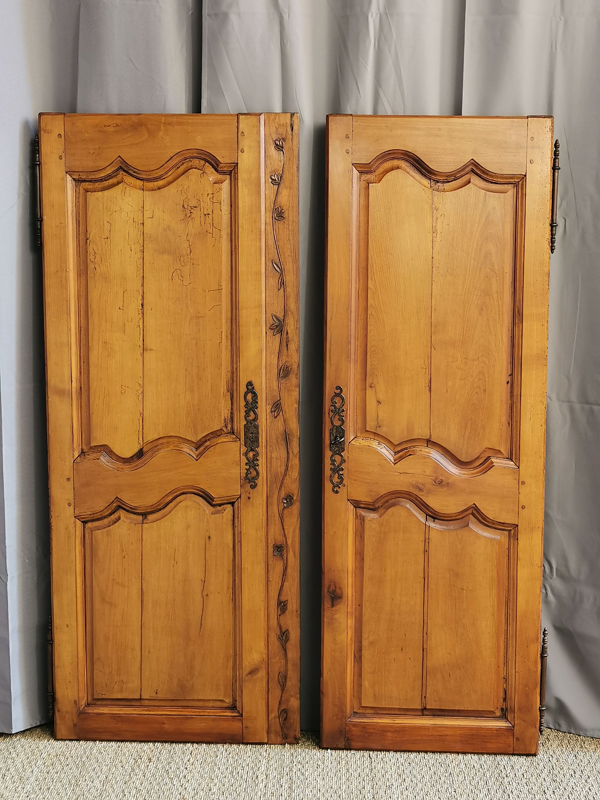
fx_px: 1063
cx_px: 300
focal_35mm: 46
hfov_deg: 31.5
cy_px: 400
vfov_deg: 41.2
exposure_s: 1/100
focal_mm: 5.58
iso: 125
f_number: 1.8
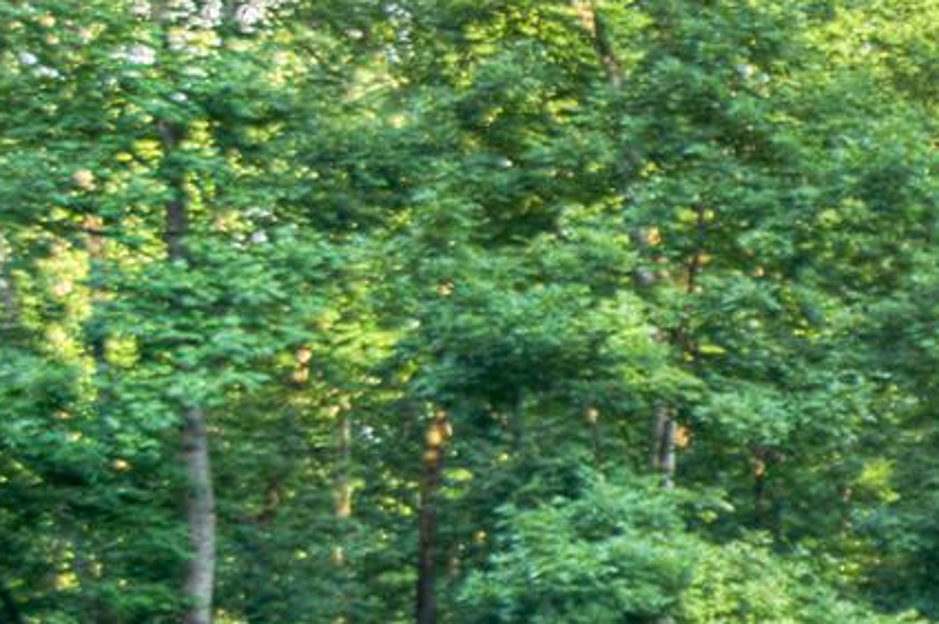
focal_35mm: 116
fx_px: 3023
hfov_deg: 13.2
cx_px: 2243
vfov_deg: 11.6
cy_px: 654
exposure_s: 1/30
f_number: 8
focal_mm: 24
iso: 100
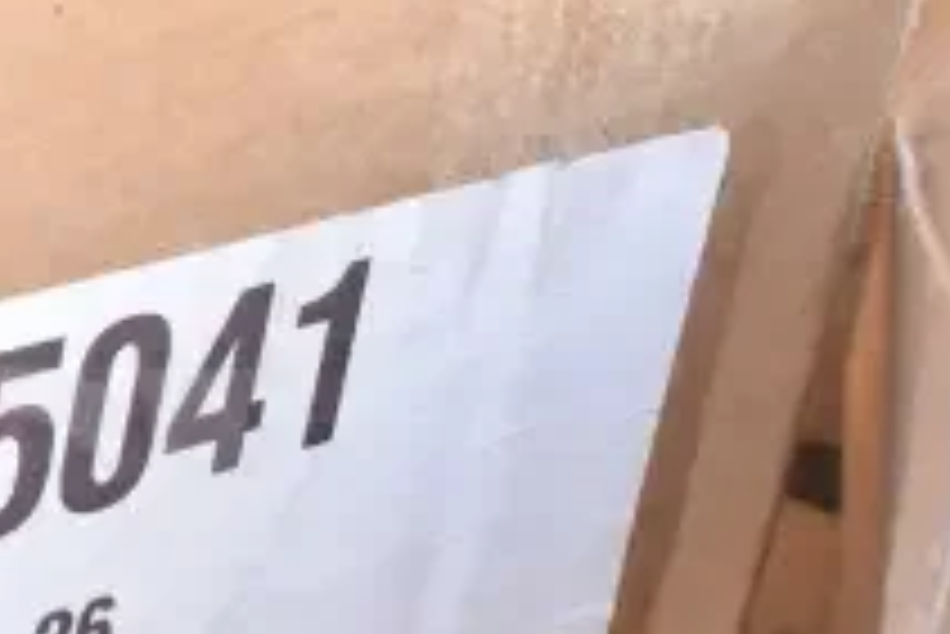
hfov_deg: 14.4
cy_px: 726
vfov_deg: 9.8
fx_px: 3670
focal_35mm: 139
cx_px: -144
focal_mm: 32
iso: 6400
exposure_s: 1/640
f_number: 13
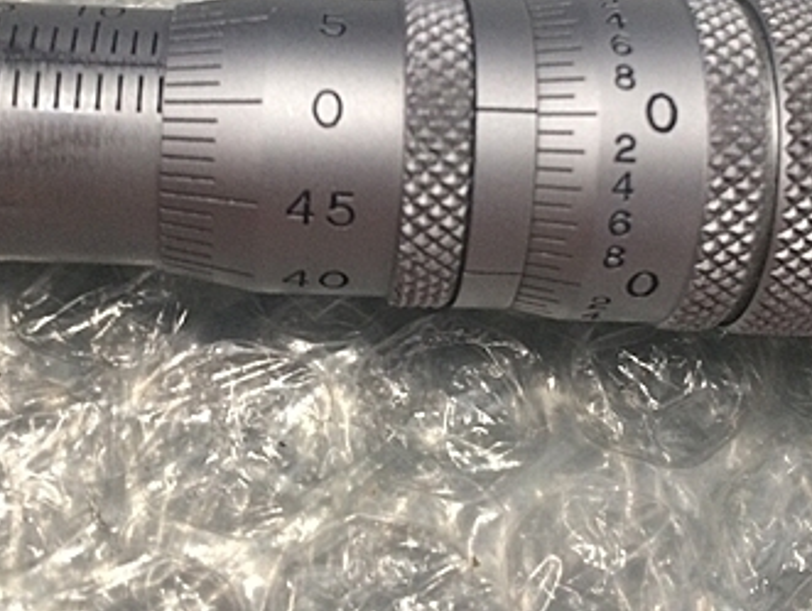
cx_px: 432
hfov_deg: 34.3
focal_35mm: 56
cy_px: 135
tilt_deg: -68.7
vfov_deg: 25.8
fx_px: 1315
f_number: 2.2
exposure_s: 1/30
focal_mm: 4.15
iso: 125
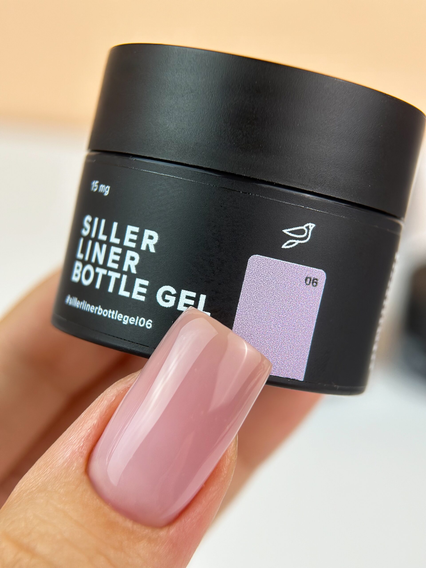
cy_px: 284
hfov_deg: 30.3
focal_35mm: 48
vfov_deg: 39.7
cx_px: 213
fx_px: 788
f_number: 1.8
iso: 80
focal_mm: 6.86
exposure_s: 1/580
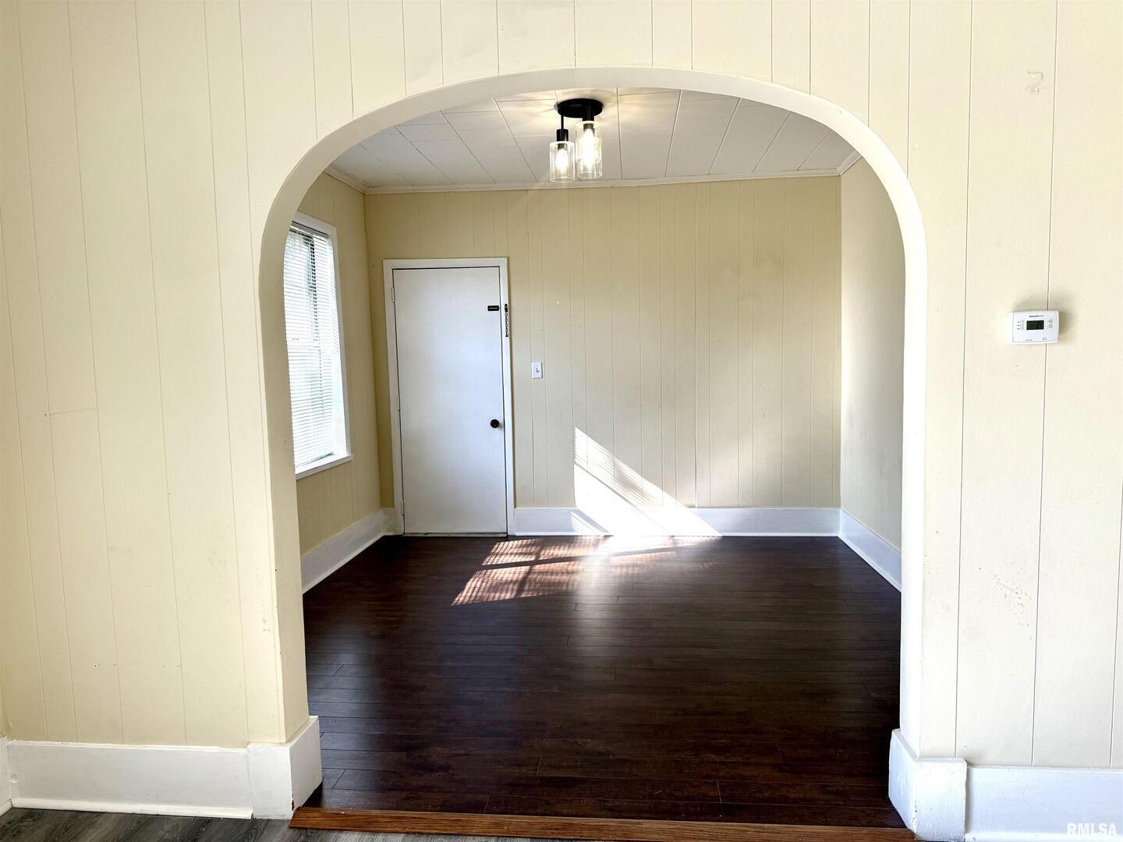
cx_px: 562
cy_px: 421
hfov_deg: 71.6
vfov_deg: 56.8
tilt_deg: -5.0
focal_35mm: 24
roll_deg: +1.6
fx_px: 779
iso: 100
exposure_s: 1/507
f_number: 1.78
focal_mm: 6.76
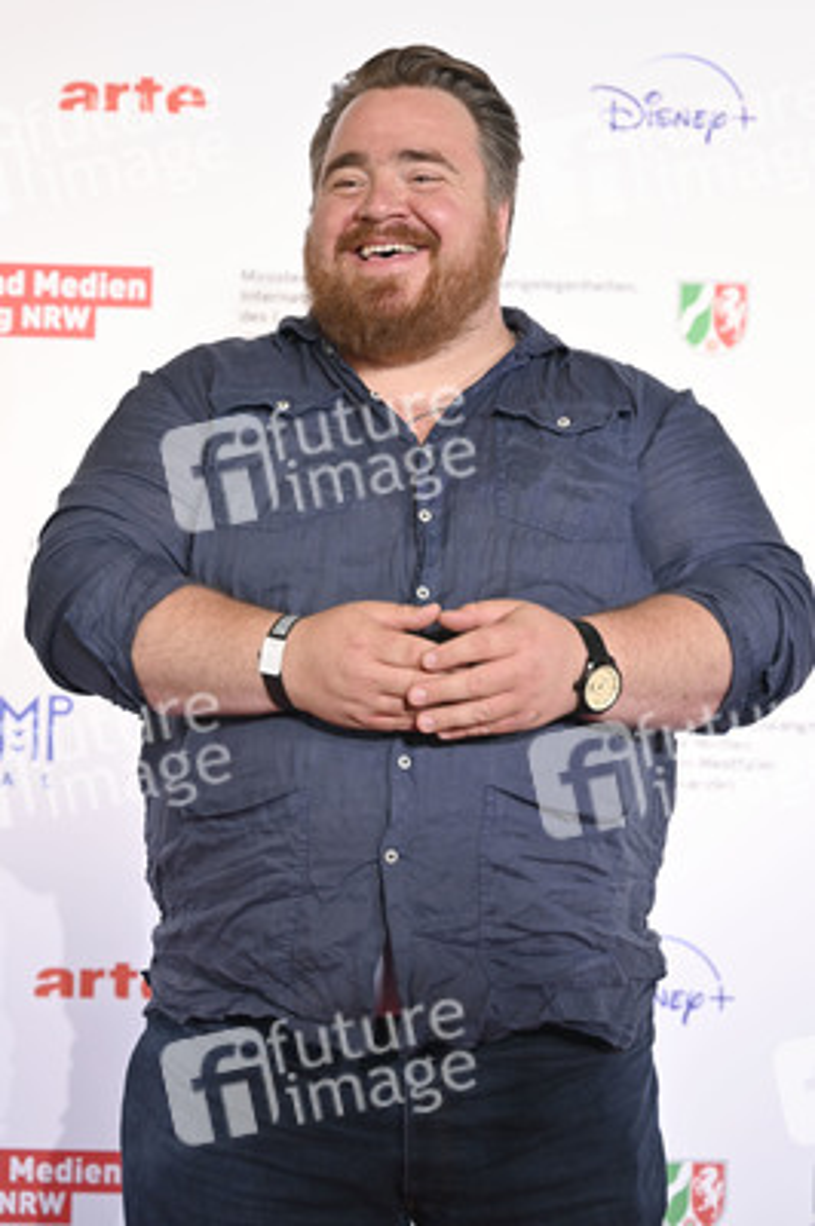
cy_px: 613
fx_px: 2075
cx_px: 408
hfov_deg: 22.2
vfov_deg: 32.9
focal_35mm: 61
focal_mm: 61
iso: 640
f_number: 2.8
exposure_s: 1/250
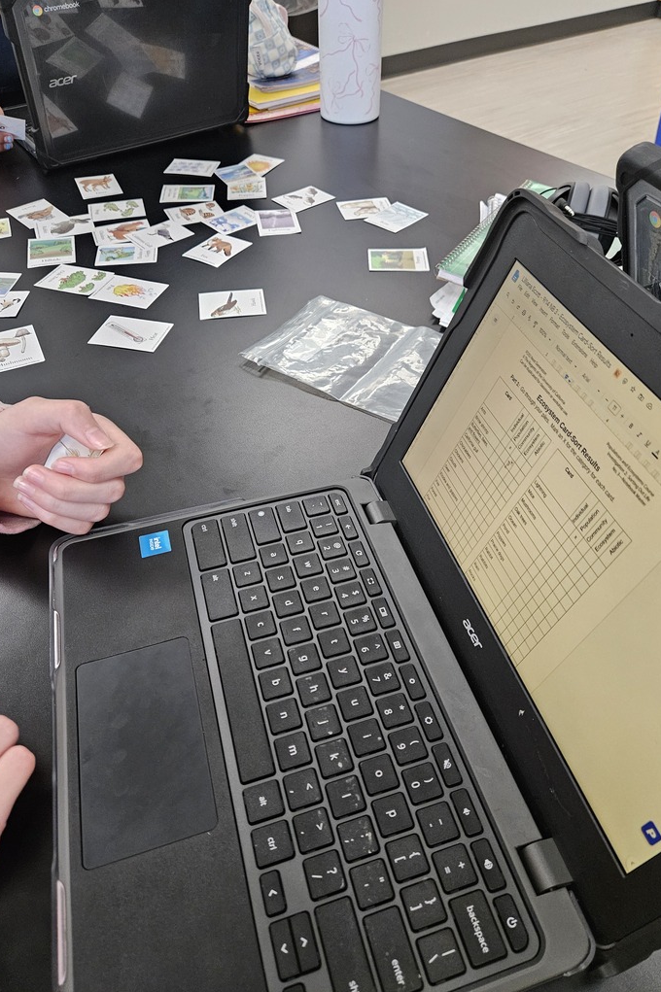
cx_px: 346
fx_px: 661
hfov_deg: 53.1
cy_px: 496
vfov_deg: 73.8
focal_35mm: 24
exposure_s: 1/60
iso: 500
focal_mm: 5.4
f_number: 1.8
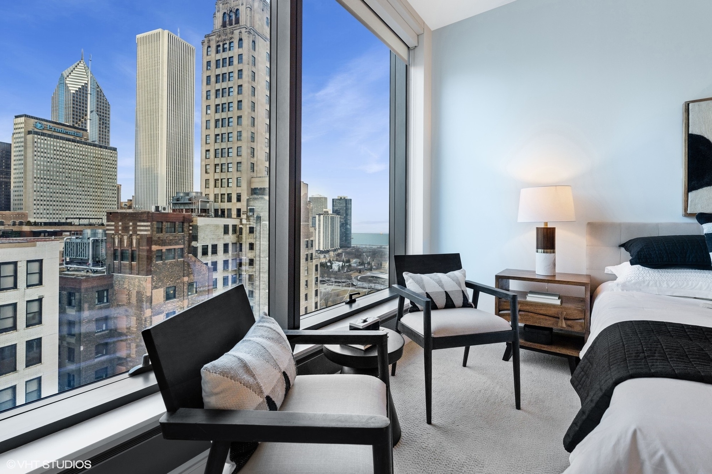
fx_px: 316
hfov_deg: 96.7
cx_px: 356
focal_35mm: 16
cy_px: 237
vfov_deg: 73.7
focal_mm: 16
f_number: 8
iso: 320
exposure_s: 1/125
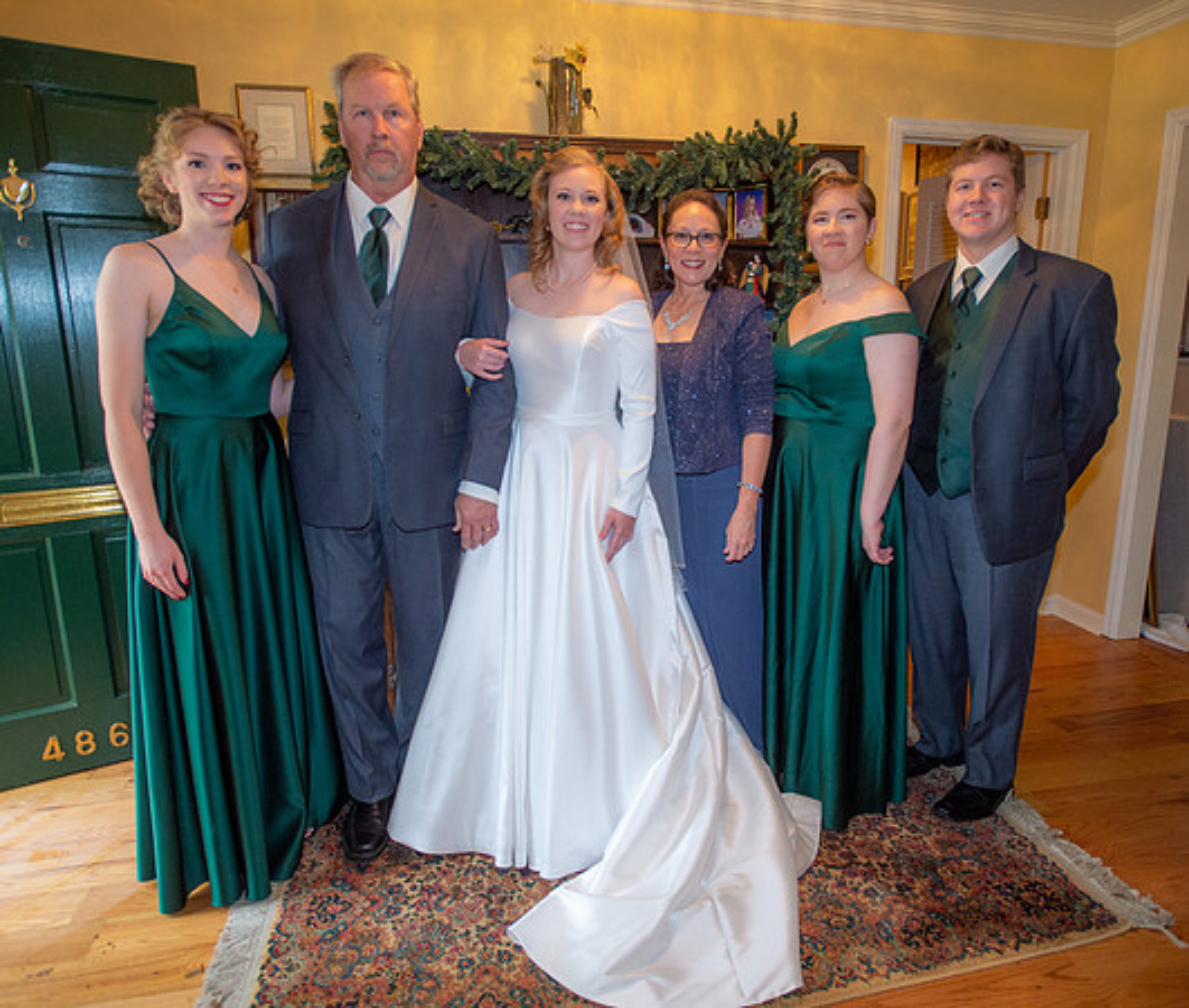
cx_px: 630
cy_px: 504
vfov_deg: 64.5
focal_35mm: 22
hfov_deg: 73.2
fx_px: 799
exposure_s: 1/100
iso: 1250
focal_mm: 19
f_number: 3.2
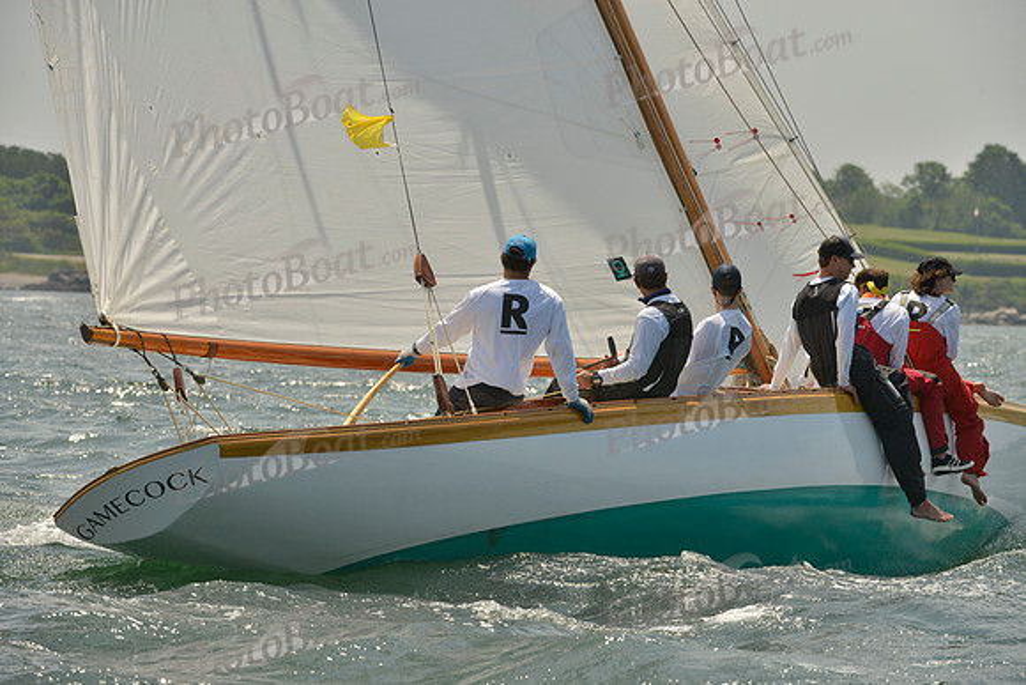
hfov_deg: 8.6
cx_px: 513
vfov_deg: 5.7
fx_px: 6841
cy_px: 342
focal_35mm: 240
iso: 280
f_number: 9
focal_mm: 240
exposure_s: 1/1000
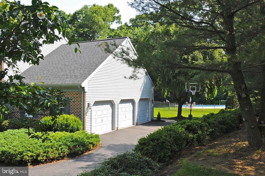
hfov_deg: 57.3
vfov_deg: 39.9
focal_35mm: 33
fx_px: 243
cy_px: 88
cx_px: 132
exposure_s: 1/125
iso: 200
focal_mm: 22
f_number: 9
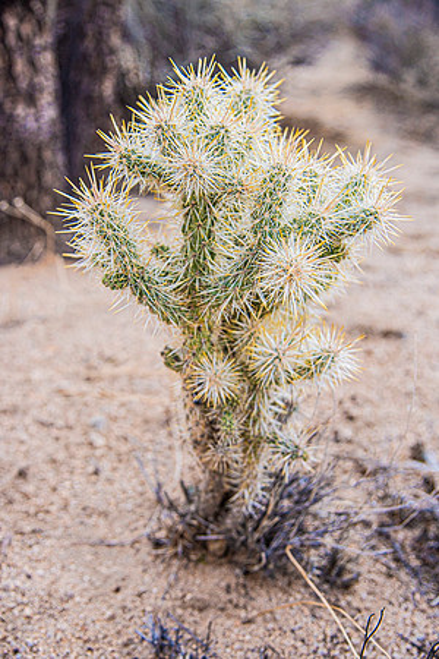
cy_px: 330
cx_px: 220
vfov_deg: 41.1
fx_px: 878
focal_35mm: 48
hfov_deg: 28.1
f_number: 4
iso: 100
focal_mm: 48
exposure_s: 1/1000
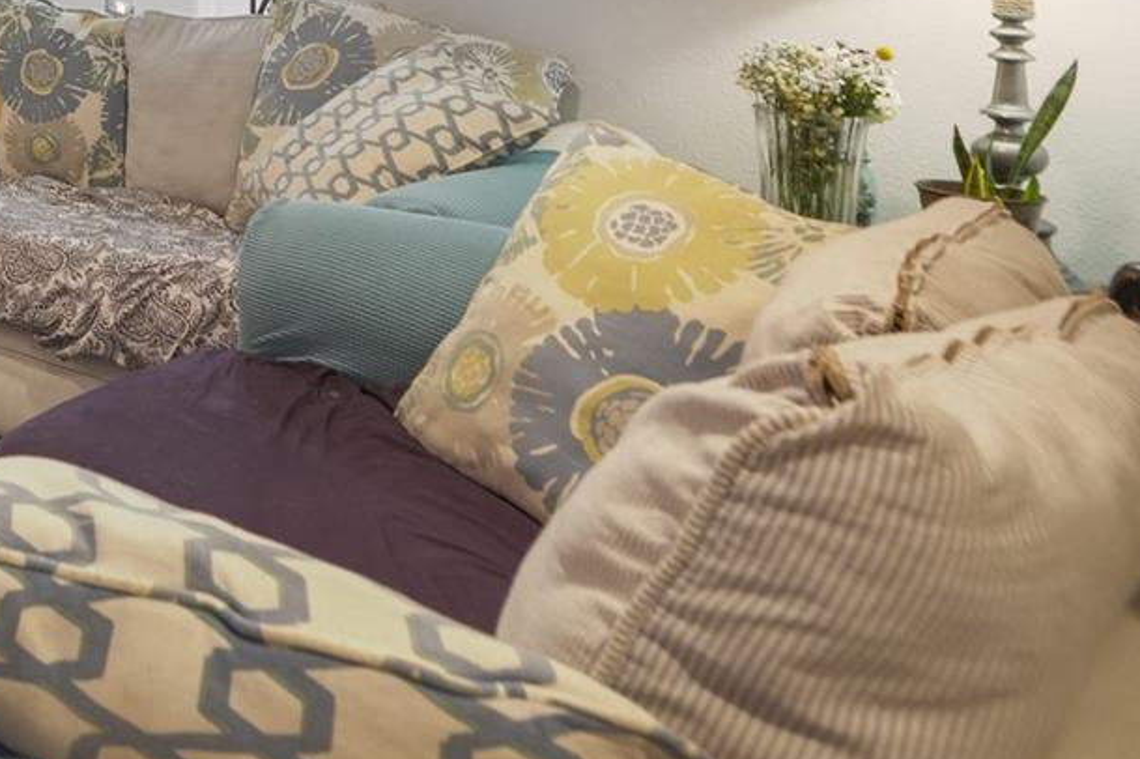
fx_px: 1329
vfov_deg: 28.1
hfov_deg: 34.0
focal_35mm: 42
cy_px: -136
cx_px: -325
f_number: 9
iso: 1000
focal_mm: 16
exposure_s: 1/1.25
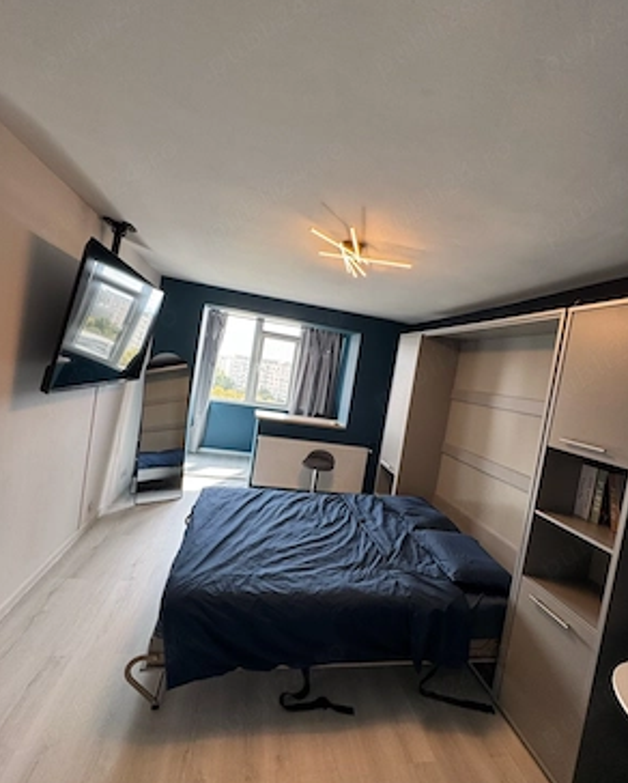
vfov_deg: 96.7
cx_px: 318
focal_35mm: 15
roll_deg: -9.7
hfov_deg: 84.1
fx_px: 348
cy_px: 385
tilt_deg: -2.7
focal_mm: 2.22
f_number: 2.2
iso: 80
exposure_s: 1/99
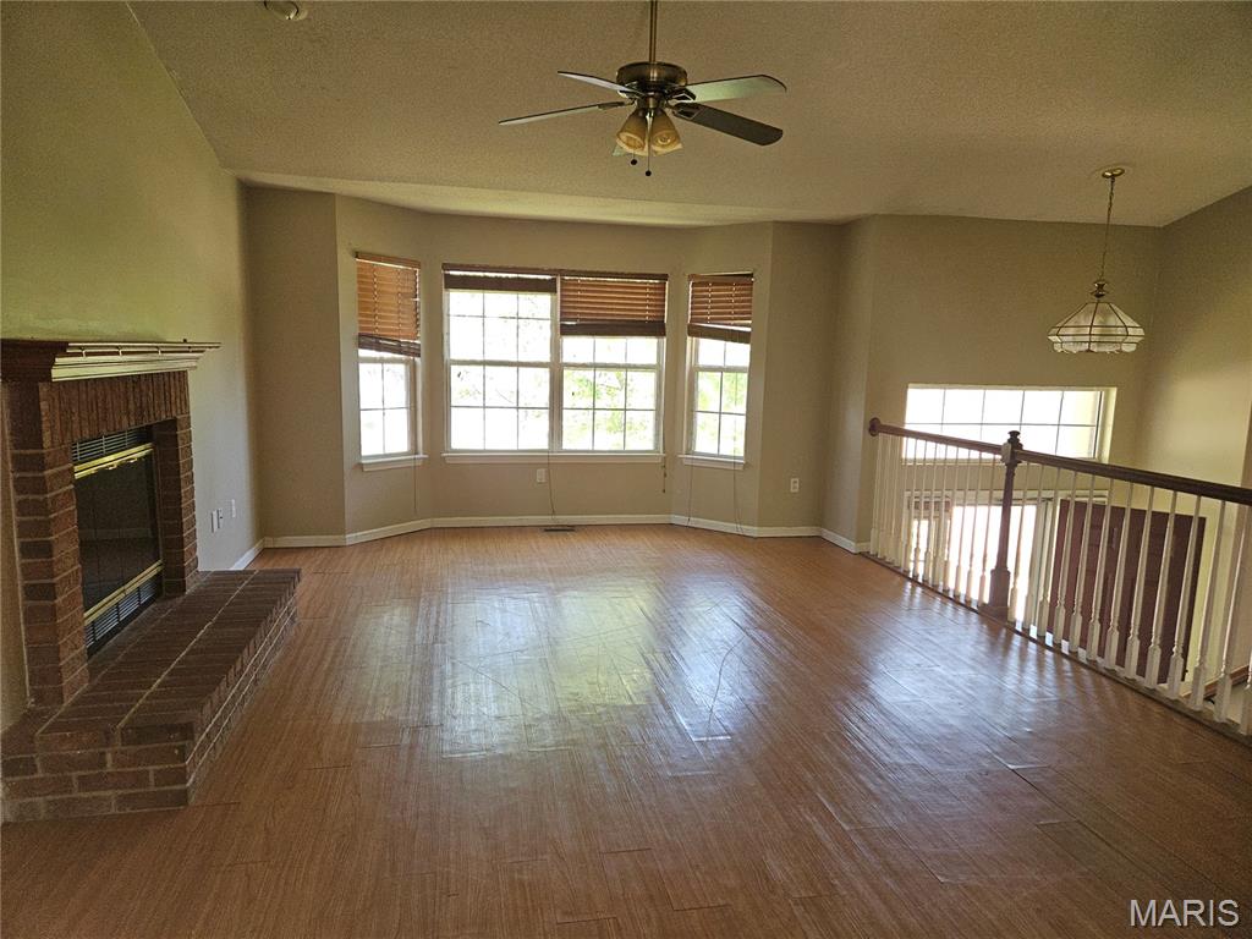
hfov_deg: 73.9
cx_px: 626
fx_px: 832
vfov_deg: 58.9
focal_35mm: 23
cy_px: 470
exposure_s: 1/60
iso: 80
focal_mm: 5.4
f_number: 1.8
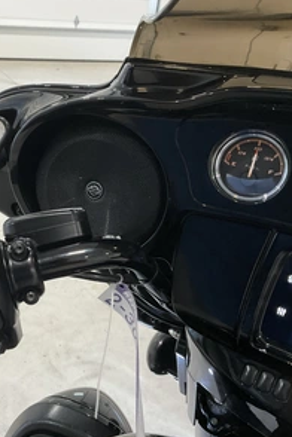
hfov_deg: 31.6
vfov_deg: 47.4
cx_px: 49
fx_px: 499
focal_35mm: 41
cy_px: 218
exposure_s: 1/64
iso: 64
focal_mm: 3
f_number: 1.8
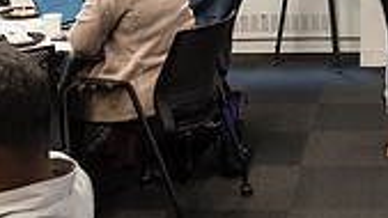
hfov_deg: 23.3
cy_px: -95
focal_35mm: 87
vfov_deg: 13.2
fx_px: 895
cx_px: 402
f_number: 4.5
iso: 2000
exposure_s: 1/250
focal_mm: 24
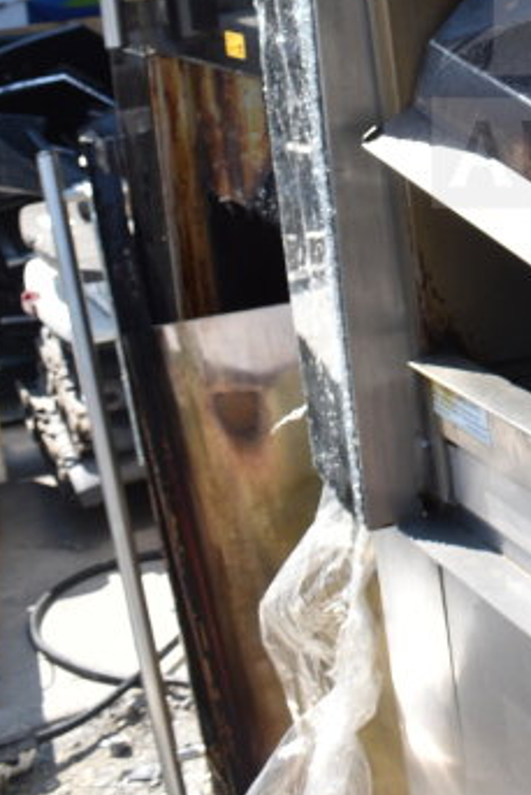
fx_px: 1768
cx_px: 691
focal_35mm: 80
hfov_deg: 16.2
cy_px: 24
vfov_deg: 24.3
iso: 200
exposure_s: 1/250
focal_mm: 20
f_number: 8
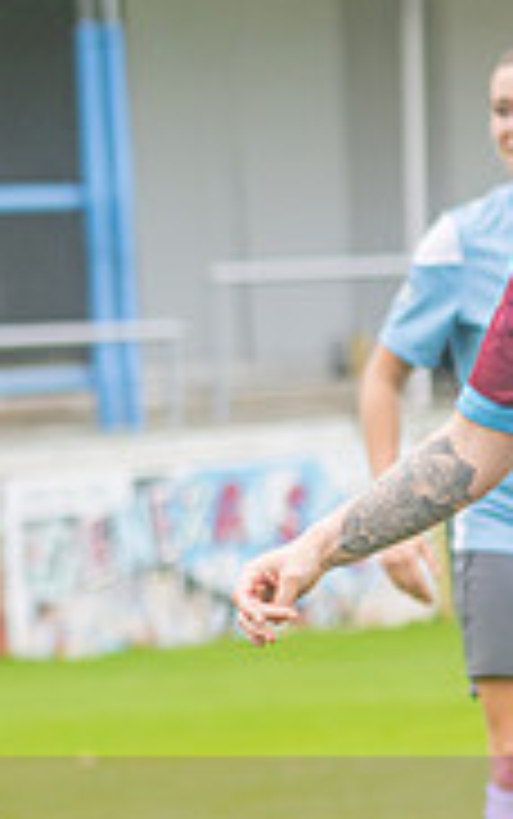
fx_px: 16840
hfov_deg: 1.7
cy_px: 670
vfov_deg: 2.8
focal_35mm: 754
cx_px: -82
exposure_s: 1/1600
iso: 640
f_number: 2.8
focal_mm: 120
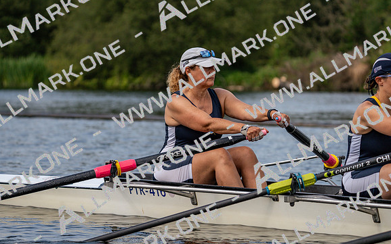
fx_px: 2185
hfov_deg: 10.2
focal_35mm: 205
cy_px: 130
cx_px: 196
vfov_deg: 6.4
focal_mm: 200
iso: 320
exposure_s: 1/1600
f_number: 5.6
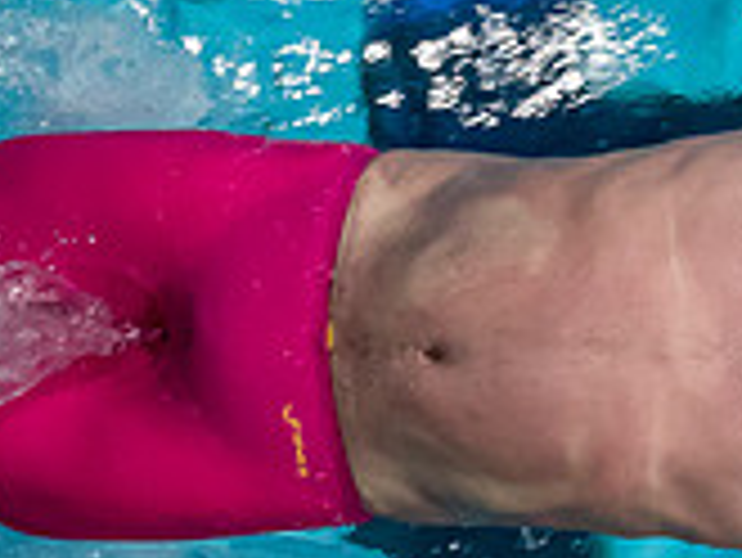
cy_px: 230
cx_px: 713
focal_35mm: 1208
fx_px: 25913
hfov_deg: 1.6
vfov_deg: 1.2
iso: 2000
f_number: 2.8
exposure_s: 1/1000
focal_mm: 150
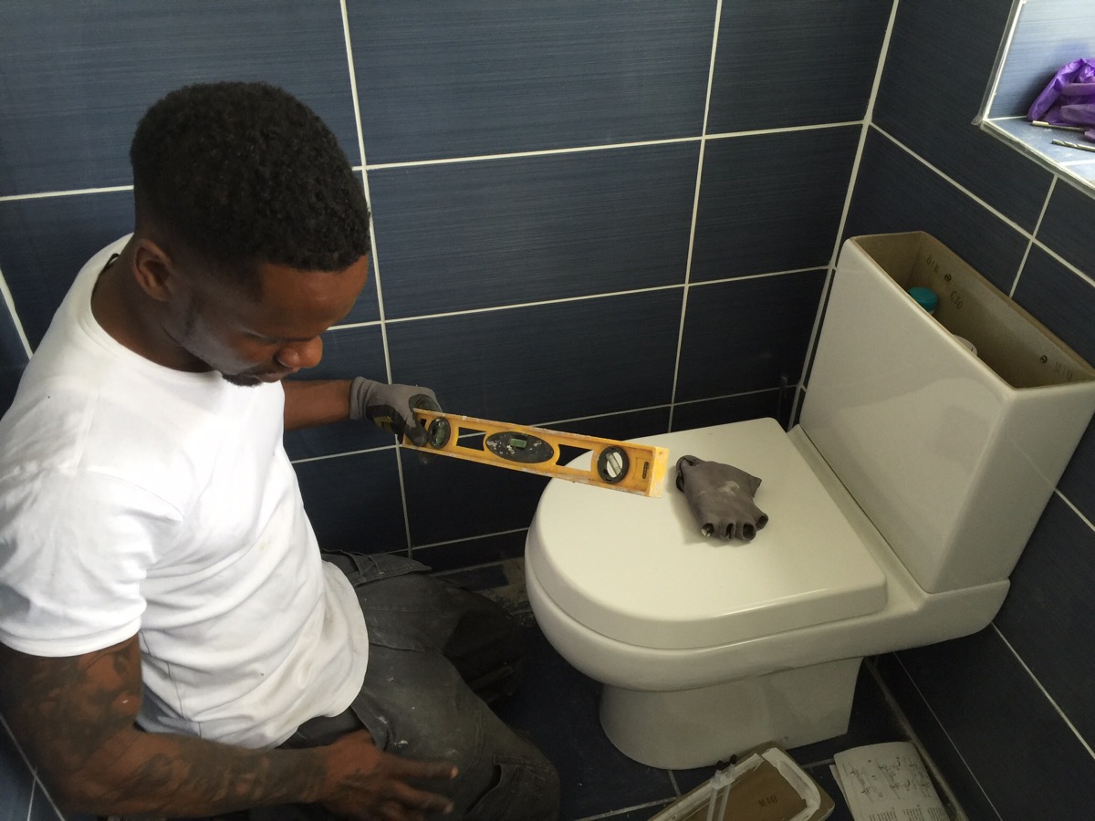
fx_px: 917
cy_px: 410
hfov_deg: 61.7
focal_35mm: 29
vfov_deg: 48.2
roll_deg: -0.7
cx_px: 548
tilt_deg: -37.0
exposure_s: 1/33
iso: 32
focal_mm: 4.15
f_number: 2.2
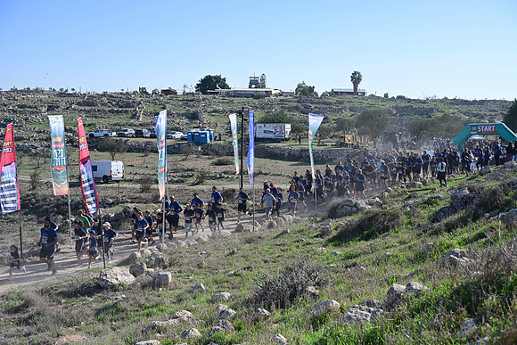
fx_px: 675
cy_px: 172
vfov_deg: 28.7
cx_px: 258
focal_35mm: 47
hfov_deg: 41.9
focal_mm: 47
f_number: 3.5
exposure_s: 1/2000
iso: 180
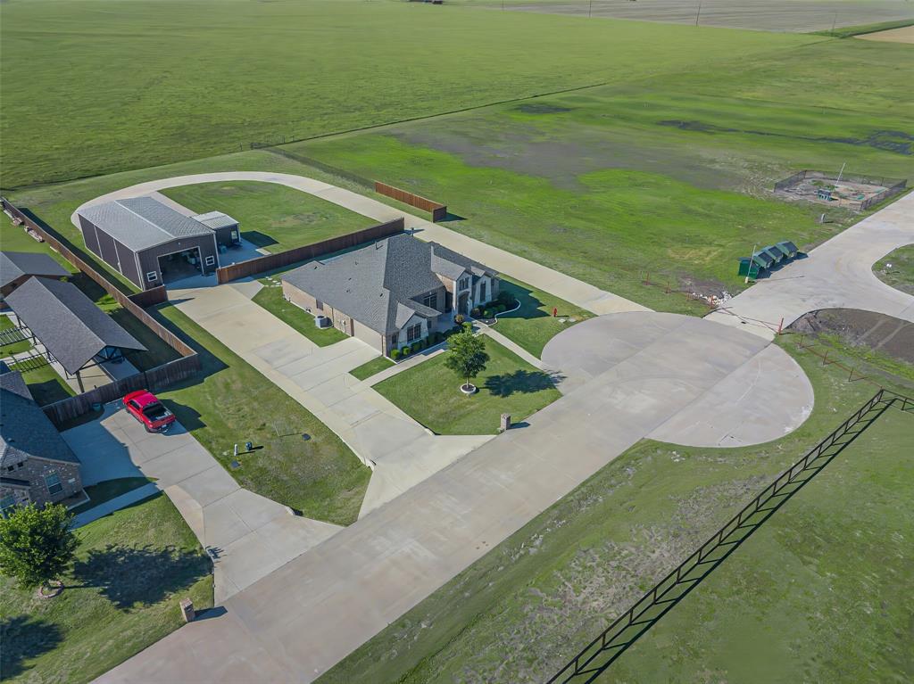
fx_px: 686
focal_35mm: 26
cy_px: 342
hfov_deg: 67.3
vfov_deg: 53.0
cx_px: 457
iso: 100
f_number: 2.2
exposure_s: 1/2500
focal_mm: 4.7
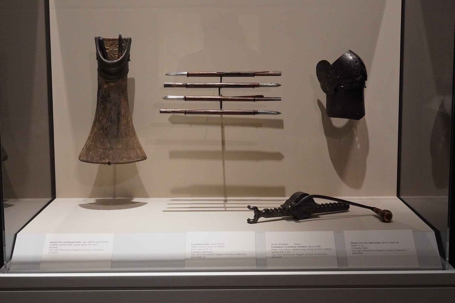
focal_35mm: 37
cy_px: 152
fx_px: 468
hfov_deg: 51.9
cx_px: 228
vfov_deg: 36.0
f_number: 13
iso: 10000
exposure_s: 1/80
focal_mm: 37
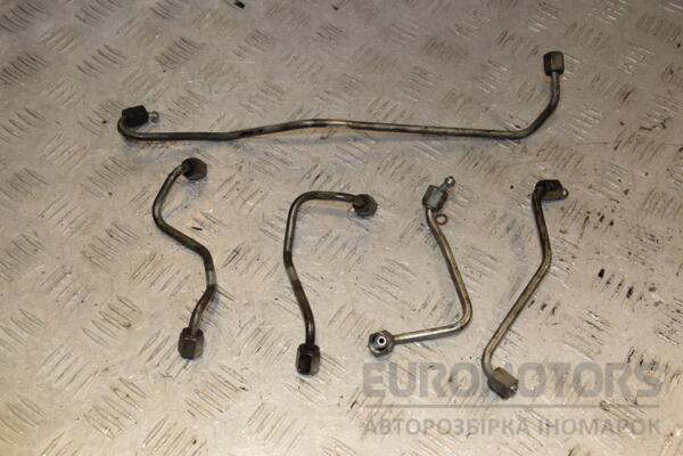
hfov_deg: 41.1
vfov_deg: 28.1
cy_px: 228
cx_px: 342
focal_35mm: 48
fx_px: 911
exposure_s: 1/200
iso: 800
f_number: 9
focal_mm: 32
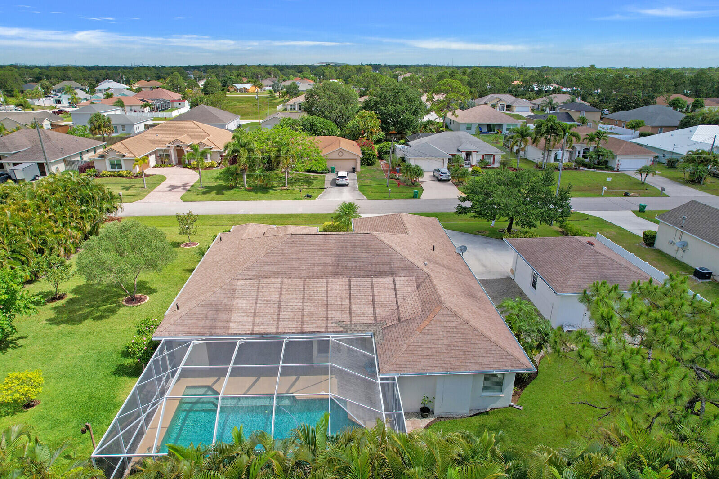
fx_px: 439
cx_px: 360
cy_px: 240
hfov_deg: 78.6
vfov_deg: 57.2
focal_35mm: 22
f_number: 2.8
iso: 100
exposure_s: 1/1600
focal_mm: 8.38
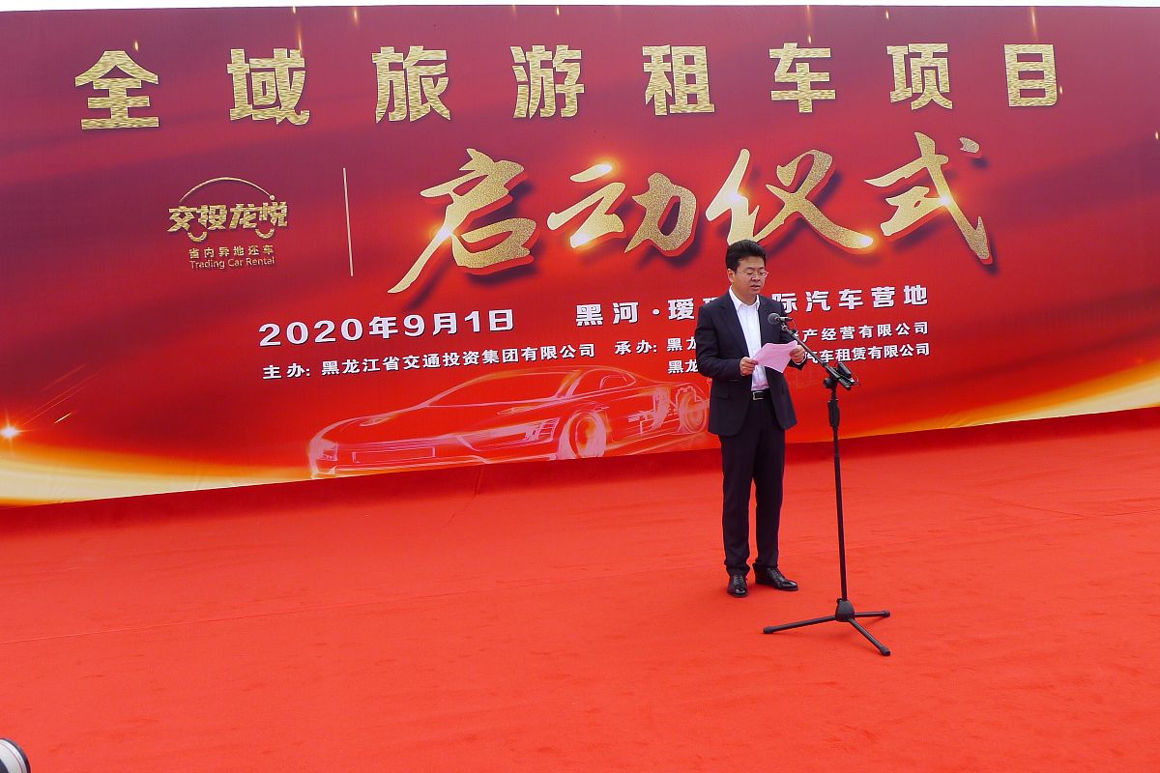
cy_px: 386
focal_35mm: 35
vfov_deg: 37.9
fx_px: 1128
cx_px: 580
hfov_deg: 54.4
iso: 100
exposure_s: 1/400
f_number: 4
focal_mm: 7.5
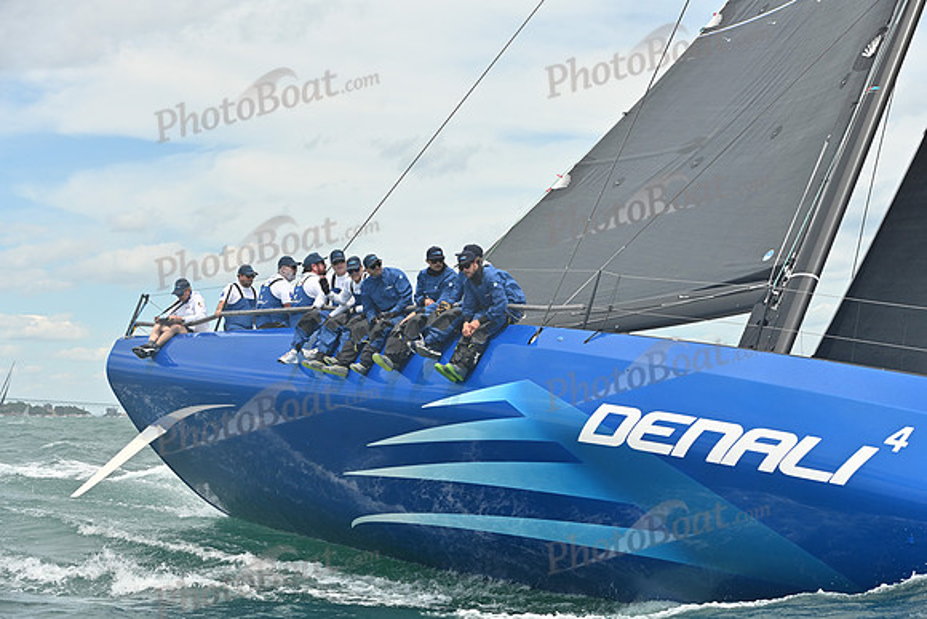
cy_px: 310
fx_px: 1803
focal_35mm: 70
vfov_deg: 19.5
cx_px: 464
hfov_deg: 28.8
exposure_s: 1/1250
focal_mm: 70
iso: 250
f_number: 7.1
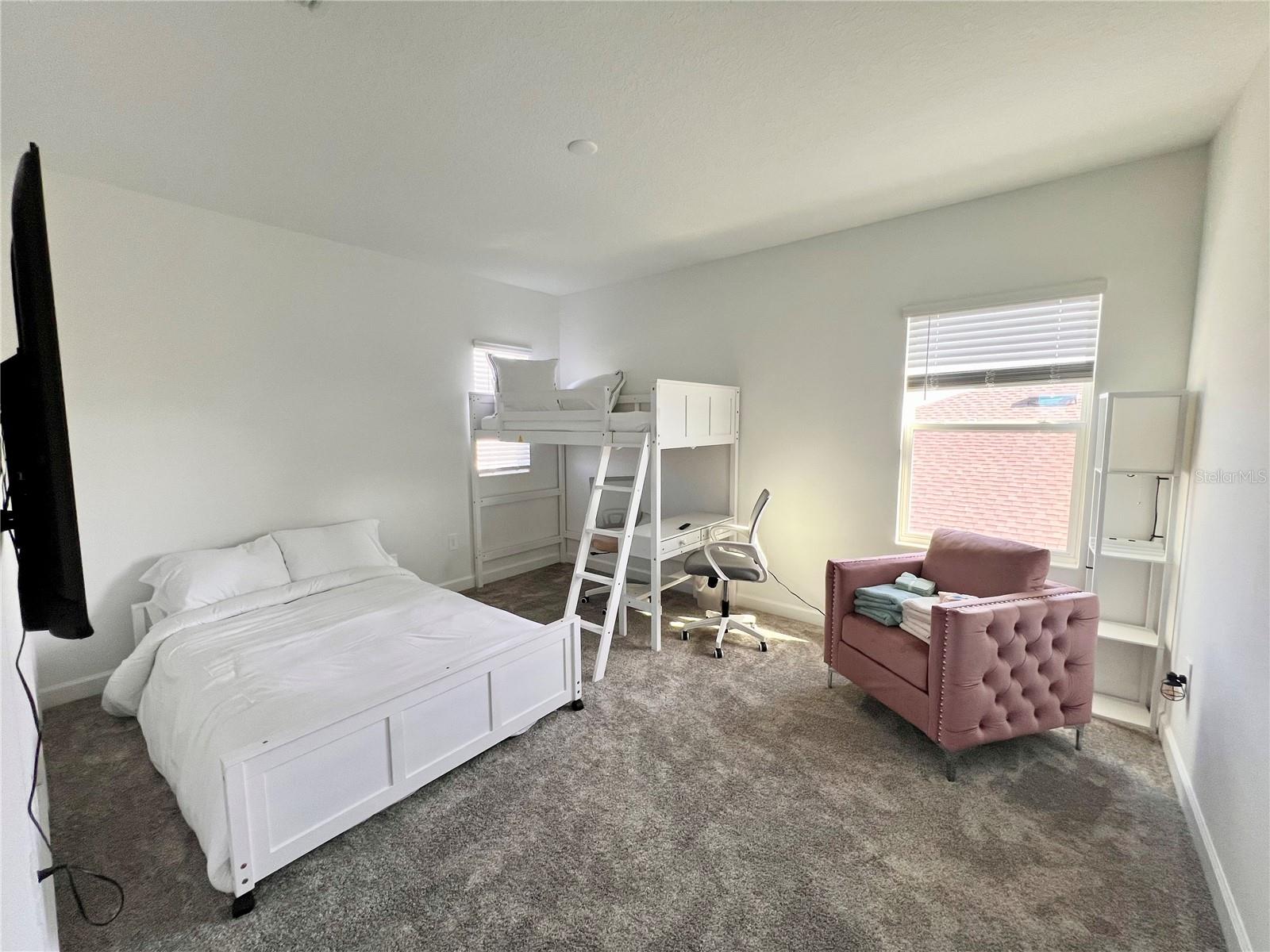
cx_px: 635
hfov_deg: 106.2
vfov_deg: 89.9
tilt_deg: -6.2
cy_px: 476
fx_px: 477
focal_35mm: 13
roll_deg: +0.2
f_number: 1.8
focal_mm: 1.57
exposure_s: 1/99
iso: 100
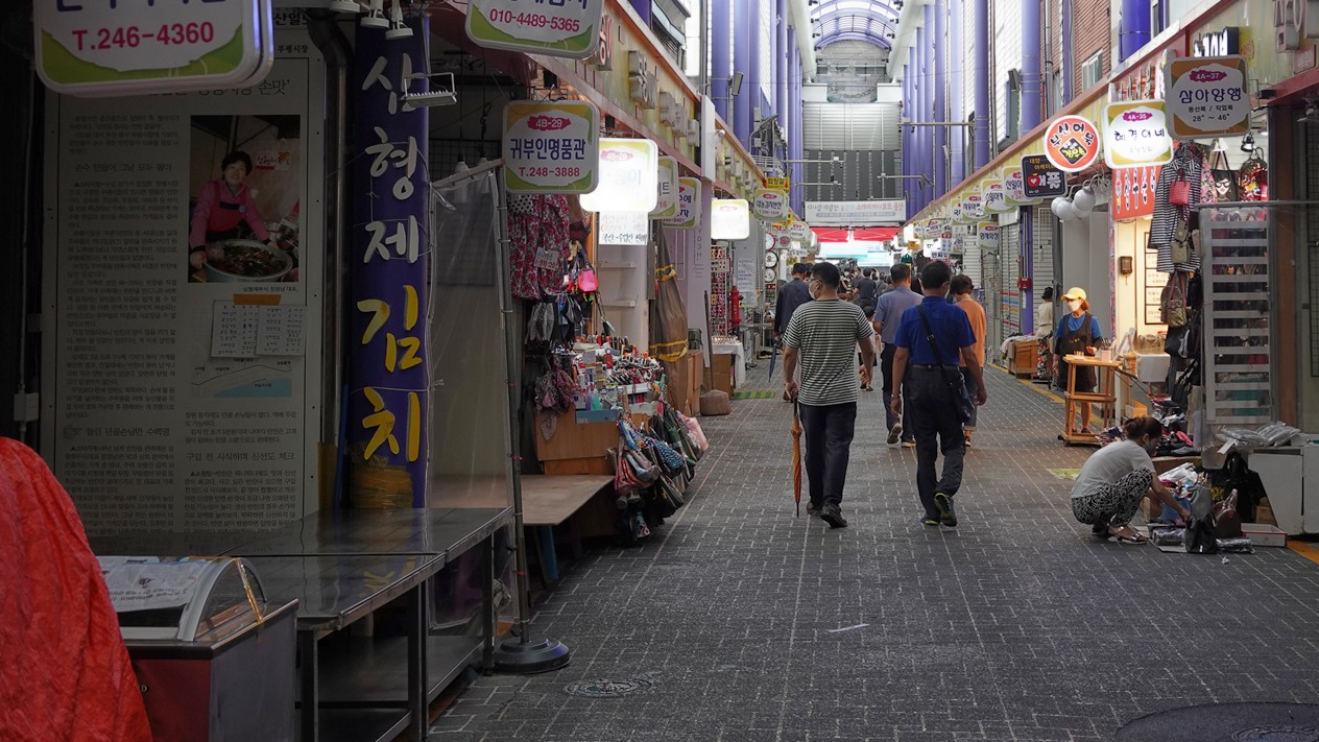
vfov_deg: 20.4
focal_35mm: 58
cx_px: 886
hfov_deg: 35.6
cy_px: 107
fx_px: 2029
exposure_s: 1/100
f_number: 5
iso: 800
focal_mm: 35
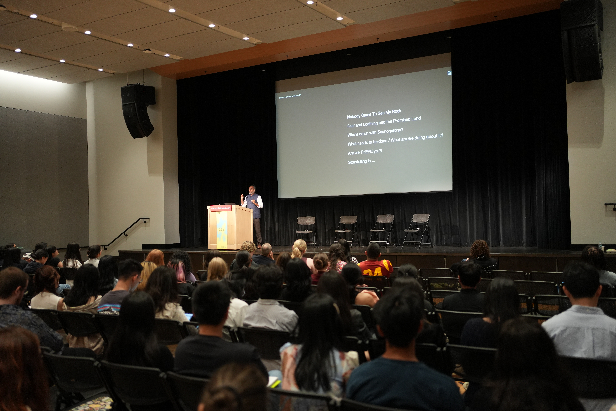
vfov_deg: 37.9
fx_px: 599
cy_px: 206
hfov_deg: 54.4
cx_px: 308
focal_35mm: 35
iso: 2000
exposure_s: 1/160
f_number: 2
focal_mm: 35
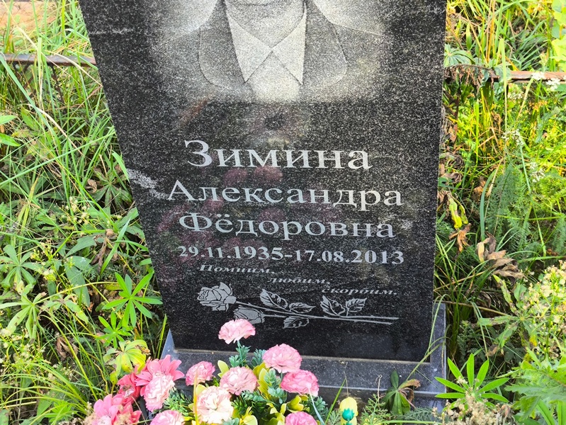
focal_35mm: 50
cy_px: 212
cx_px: 283
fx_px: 818
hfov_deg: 38.2
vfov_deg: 29.1
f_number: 1.7
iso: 50
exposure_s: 1/102
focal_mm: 4.71
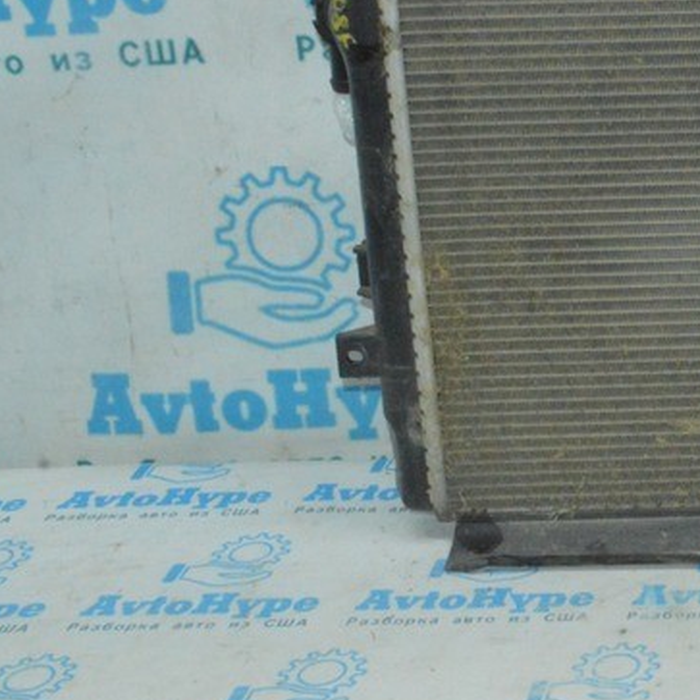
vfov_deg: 21.4
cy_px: 59
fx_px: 1807
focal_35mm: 79
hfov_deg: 19.9
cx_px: 937
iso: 5600
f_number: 25
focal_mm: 22
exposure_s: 1/50
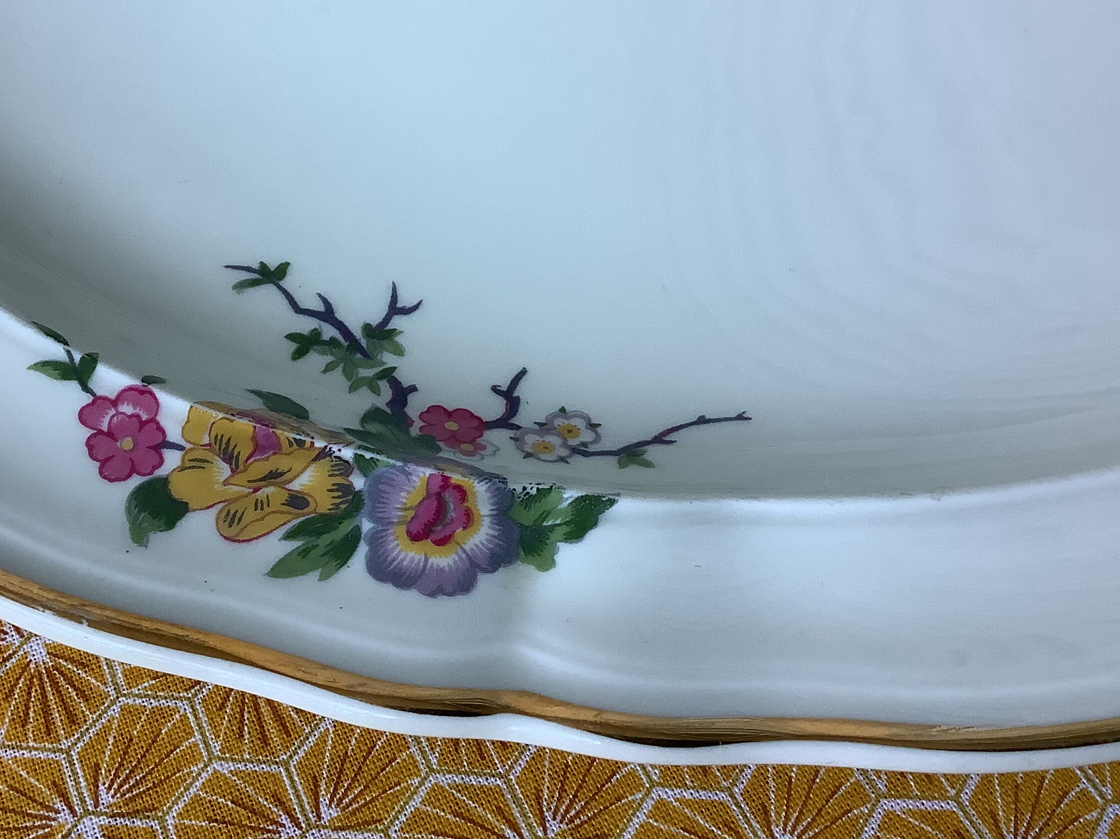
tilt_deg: -51.5
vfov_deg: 32.0
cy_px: 295
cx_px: 431
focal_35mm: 45
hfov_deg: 41.8
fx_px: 1456
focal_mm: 3.3
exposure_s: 1/60
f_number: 2.4
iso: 80
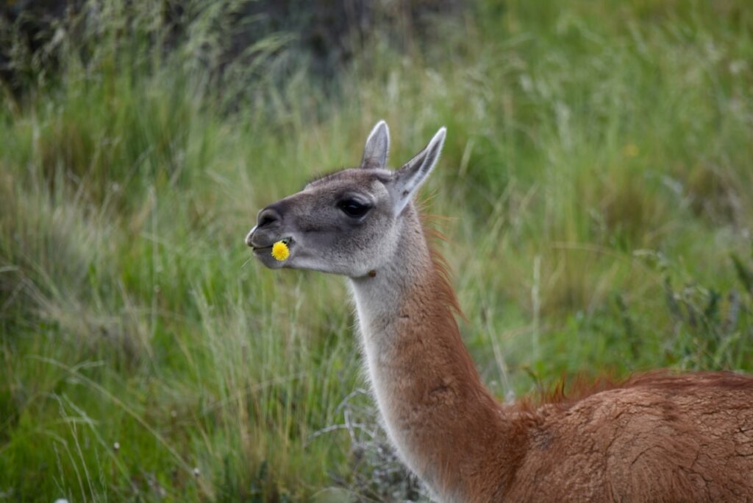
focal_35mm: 400
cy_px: 252
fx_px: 8367
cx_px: 376
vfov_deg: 3.4
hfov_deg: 5.2
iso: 320
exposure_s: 1/800
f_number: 6.3
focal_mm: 400
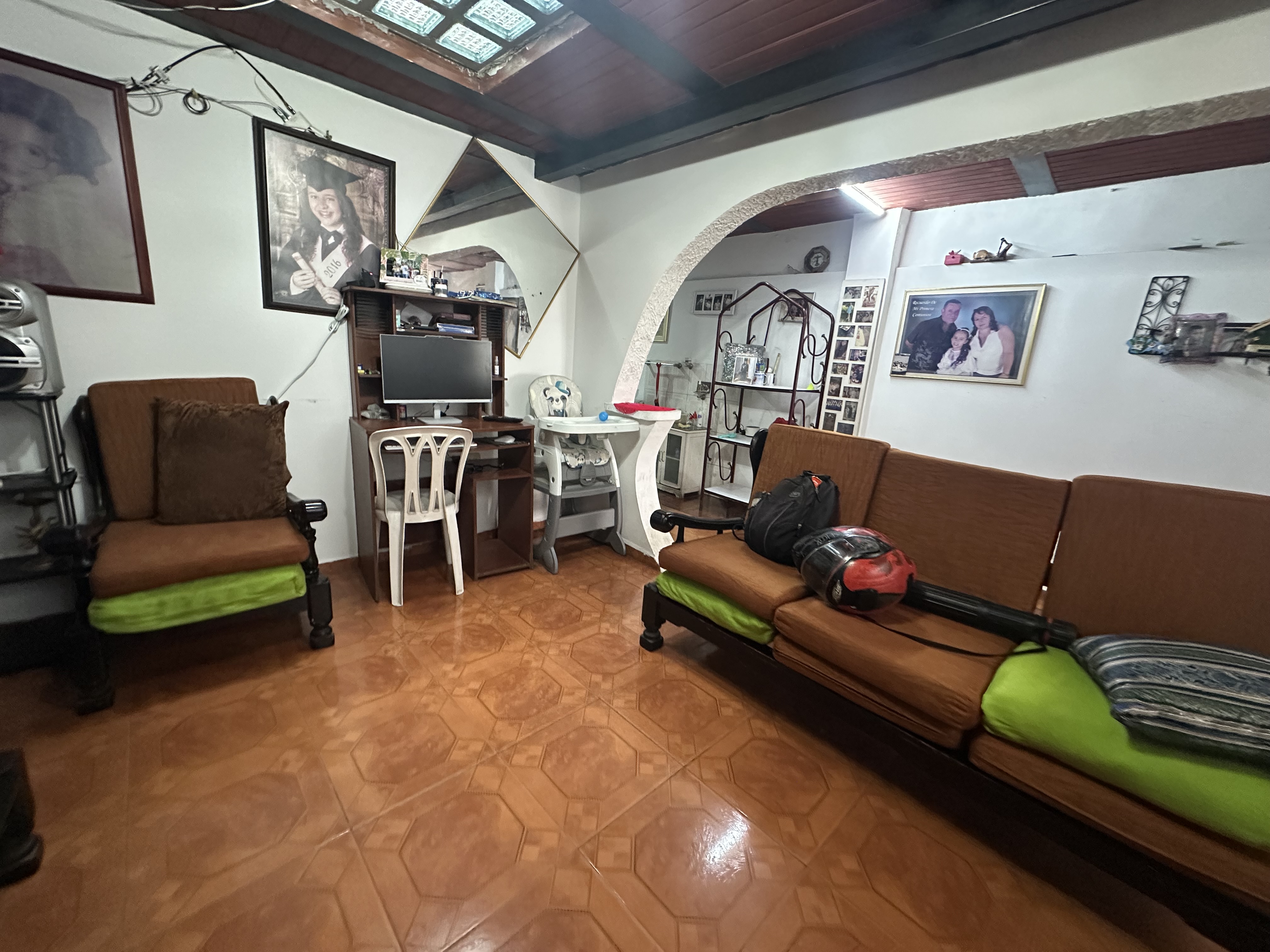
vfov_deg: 85.7
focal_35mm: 14
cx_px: 635
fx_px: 514
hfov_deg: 102.1
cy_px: 476
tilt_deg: -12.2
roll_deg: -4.4
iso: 1000
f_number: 2.2
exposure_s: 1/60
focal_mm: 2.22
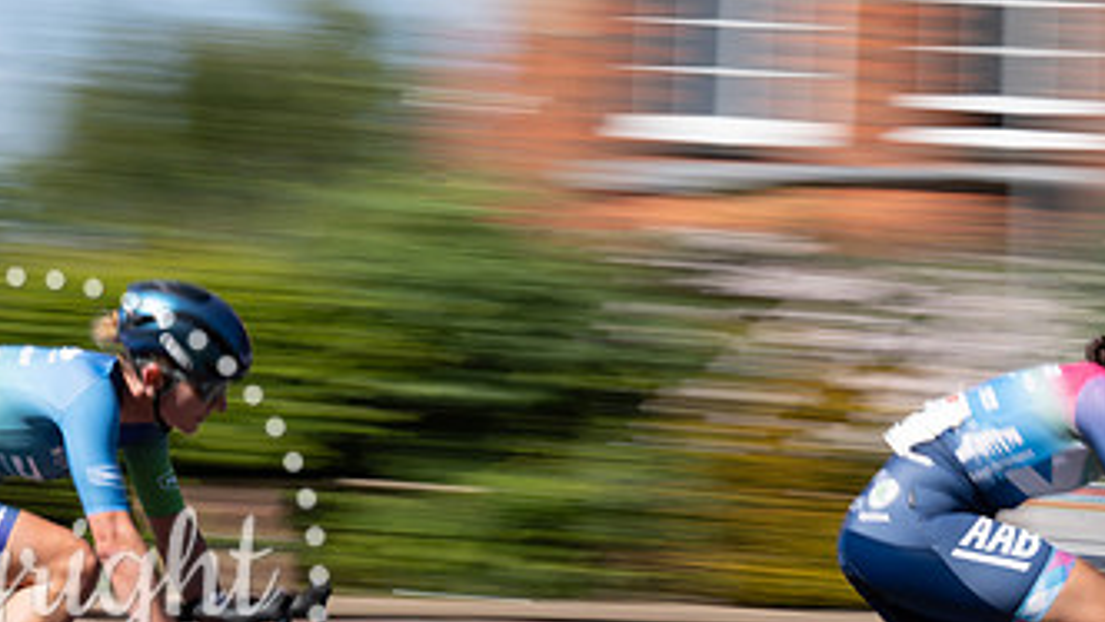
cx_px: 533
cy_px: 412
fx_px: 3752
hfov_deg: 16.8
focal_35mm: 128
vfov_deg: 9.5
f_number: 18
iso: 100
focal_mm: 70
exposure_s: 1/40
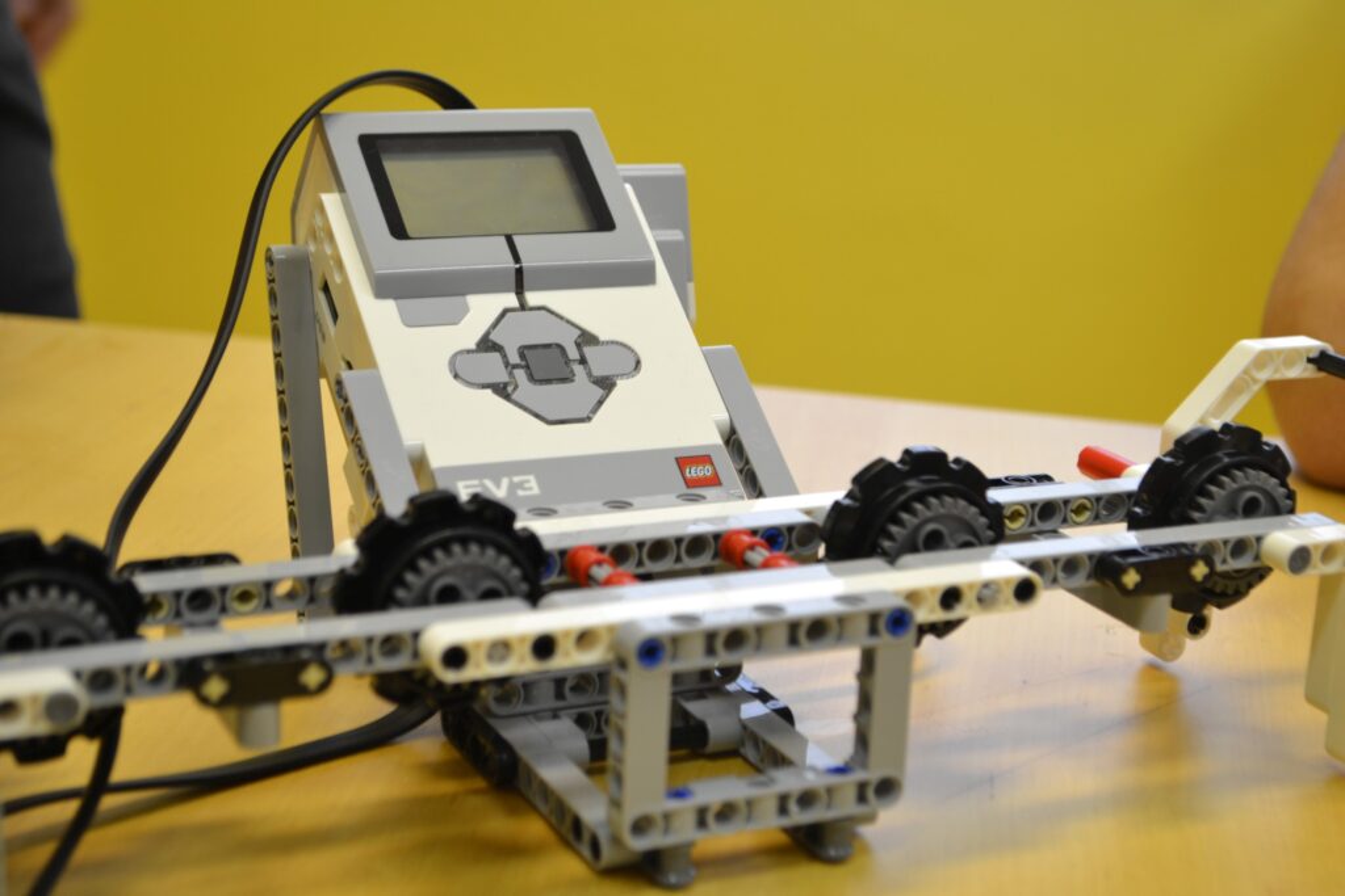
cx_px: 672
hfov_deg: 30.5
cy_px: 448
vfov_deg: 20.6
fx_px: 2466
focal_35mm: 66
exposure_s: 1/25
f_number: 5.3
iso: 400
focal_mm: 44
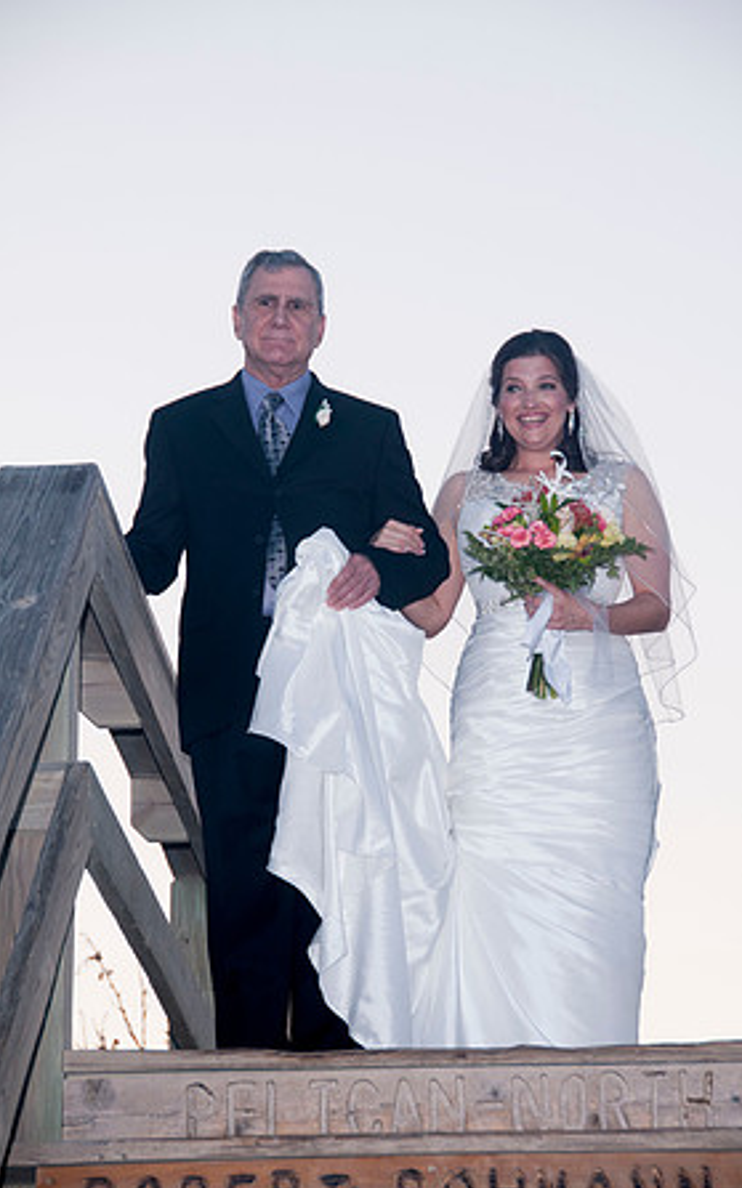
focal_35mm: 146
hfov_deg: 9.0
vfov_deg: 14.3
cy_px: 595
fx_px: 4728
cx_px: 395
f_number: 6.3
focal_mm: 95
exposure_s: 1/250
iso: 400
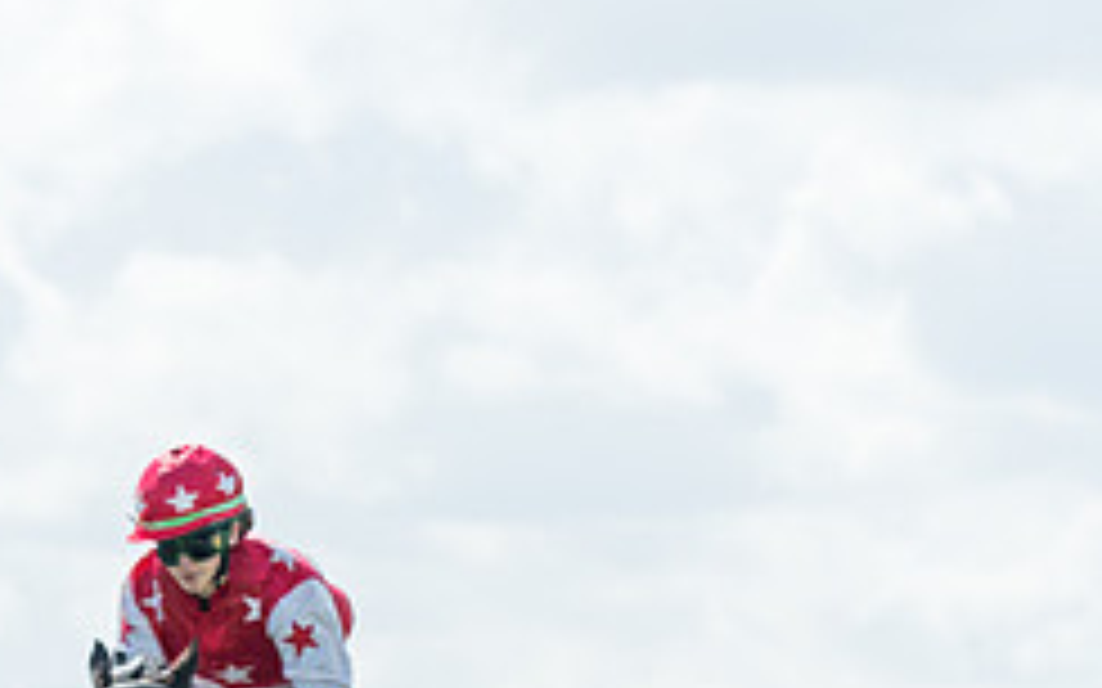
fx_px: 18916
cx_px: 386
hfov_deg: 3.3
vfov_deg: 2.1
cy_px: 958
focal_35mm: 630
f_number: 4
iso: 400
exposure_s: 1/4000
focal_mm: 165
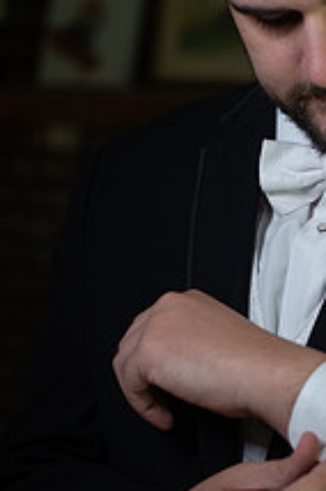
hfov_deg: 10.8
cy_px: 257
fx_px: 1717
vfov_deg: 16.3
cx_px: 316
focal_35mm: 126
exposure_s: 1/250
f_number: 2.8
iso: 1000
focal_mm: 60
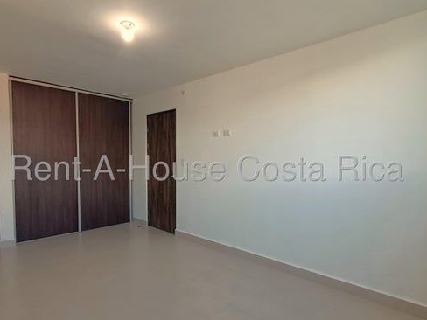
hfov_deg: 79.0
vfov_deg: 63.4
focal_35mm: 21
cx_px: 207
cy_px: 168
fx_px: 259
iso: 64
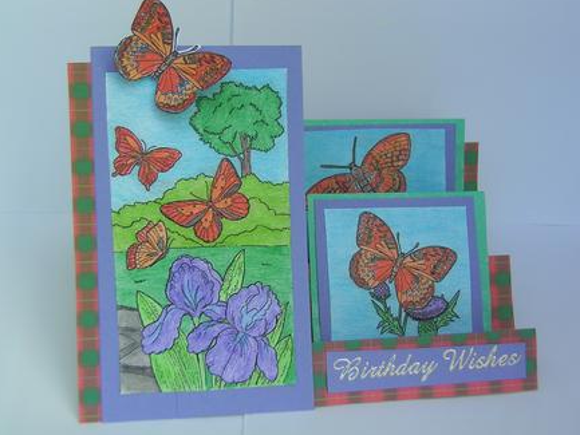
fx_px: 872
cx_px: 292
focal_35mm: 52
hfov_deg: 36.8
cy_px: 217
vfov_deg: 28.0
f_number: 3.4
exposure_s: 1/120
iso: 50
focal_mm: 7.8
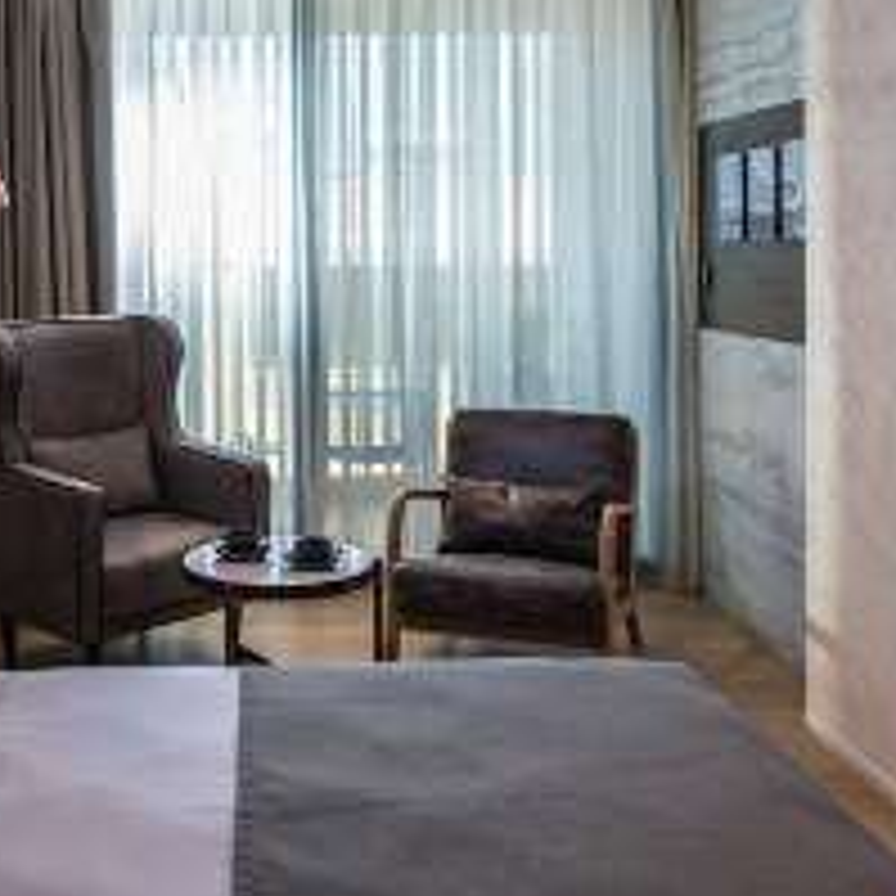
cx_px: 216
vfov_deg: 40.0
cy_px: 248
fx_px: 1201
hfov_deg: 39.7
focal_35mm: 41
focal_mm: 20
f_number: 8
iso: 200
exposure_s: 1/20
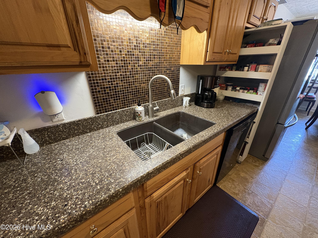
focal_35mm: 14
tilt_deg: -23.6
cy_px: 119
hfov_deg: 102.1
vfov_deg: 85.7
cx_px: 159
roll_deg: +1.2
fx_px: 129
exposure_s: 1/60
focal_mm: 2.22
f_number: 2.2
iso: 640
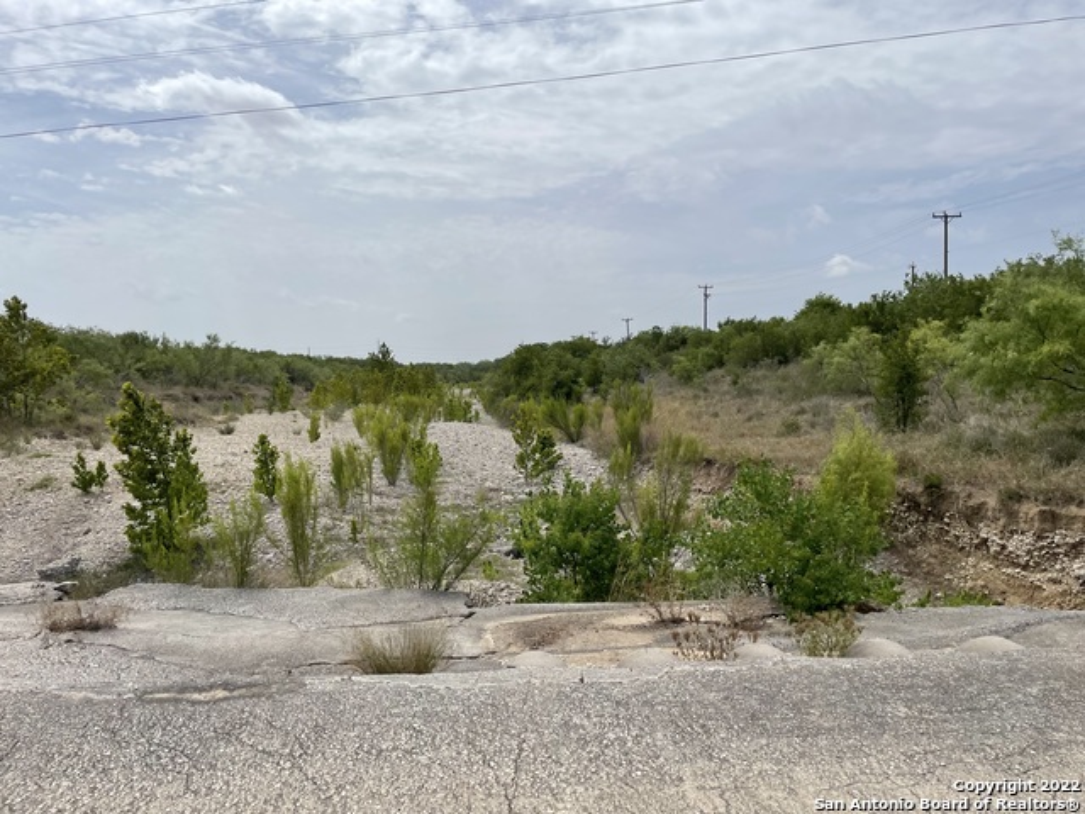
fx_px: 815
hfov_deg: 67.3
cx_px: 542
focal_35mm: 26
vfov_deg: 53.1
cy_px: 407
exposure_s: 1/7813
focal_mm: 4.2
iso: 32
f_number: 1.6
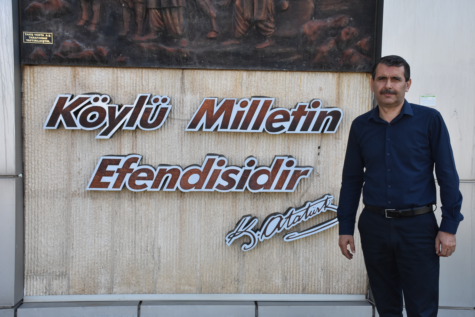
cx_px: 238
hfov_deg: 41.1
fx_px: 634
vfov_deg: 28.1
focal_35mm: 48
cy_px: 158
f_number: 11
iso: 1250
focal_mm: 32
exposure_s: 1/500
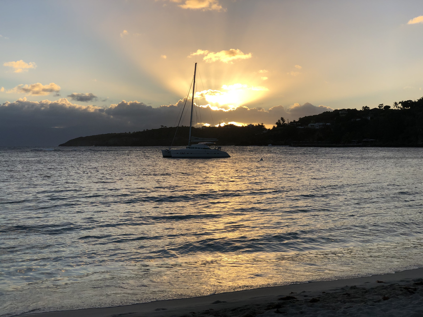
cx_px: 212
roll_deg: +1.5
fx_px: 635
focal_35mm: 52
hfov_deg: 36.8
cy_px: 158
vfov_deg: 28.0
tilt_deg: -1.3
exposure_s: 1/1116
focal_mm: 6
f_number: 2.4
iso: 16
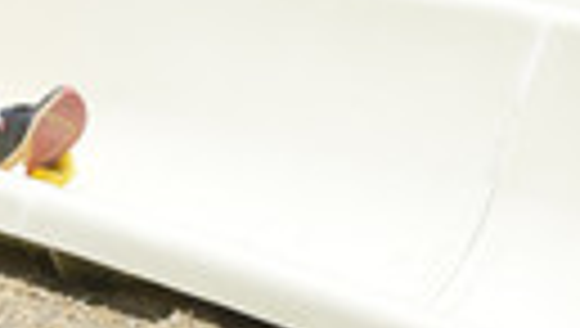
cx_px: -261
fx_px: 9765
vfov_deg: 1.9
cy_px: 213
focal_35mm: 634
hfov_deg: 3.4
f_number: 6.3
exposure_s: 1/1250
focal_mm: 195
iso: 450
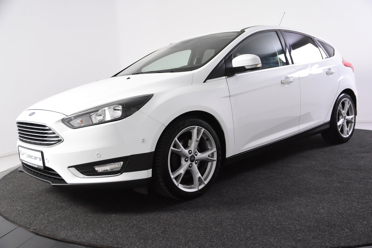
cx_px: 186
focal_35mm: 36
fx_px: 372
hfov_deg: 53.1
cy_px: 124
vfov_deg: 36.9
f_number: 4.5
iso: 1600
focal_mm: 24
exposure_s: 1/80
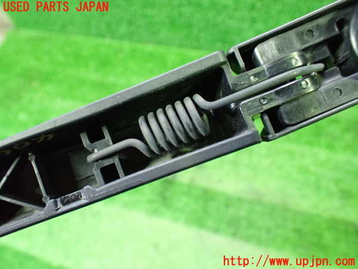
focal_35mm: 30
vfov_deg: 46.8
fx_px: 310
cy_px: 134
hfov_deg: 60.0
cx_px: 179
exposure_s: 1/30
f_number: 2.3
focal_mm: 5.4
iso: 1000
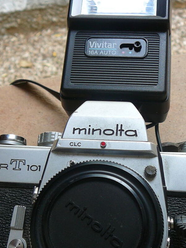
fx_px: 416
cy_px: 153
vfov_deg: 33.1
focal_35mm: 58
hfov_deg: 25.2
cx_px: 105
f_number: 2.8
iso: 80
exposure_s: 1/60
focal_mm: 5.2
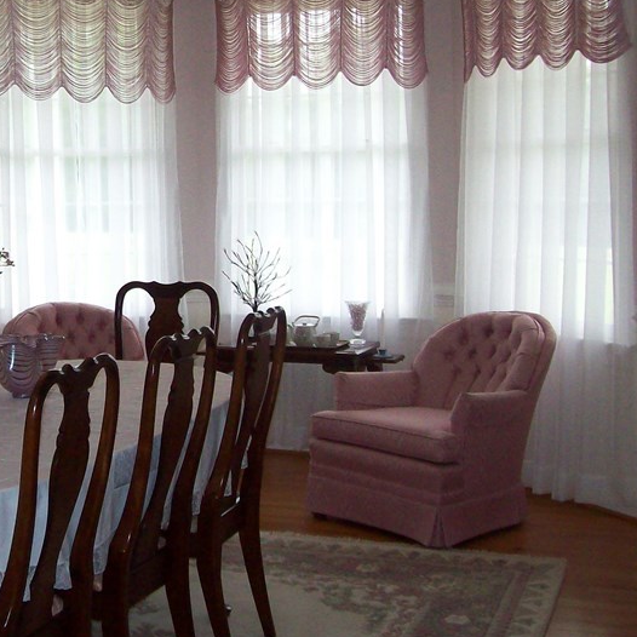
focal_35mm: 62
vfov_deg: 27.6
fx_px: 1291
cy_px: 246
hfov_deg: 26.8
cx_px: 65
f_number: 2.7
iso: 200
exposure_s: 1/99.8
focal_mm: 6
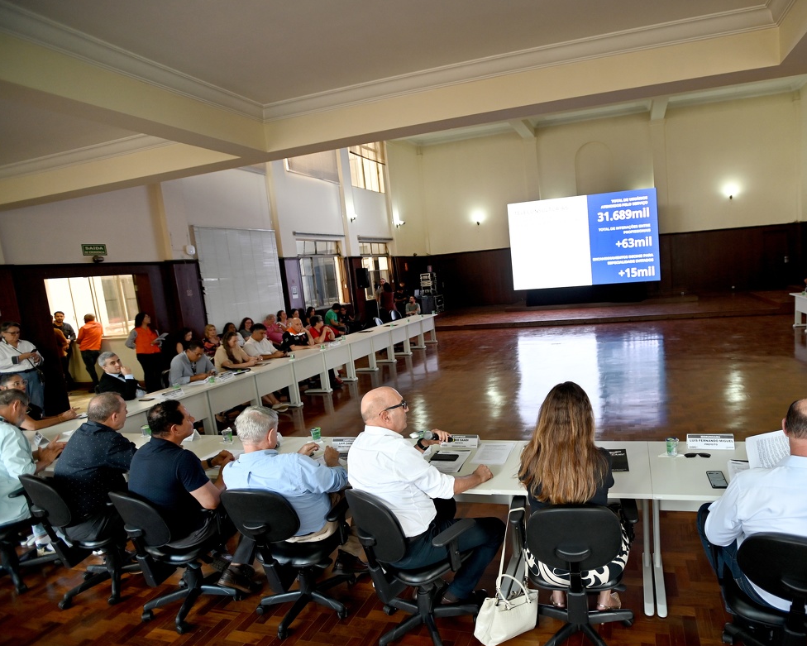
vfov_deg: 68.1
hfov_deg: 79.1
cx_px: 498
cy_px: 330
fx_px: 478
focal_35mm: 20
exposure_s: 1/400
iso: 1250
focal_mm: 17
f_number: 3.2
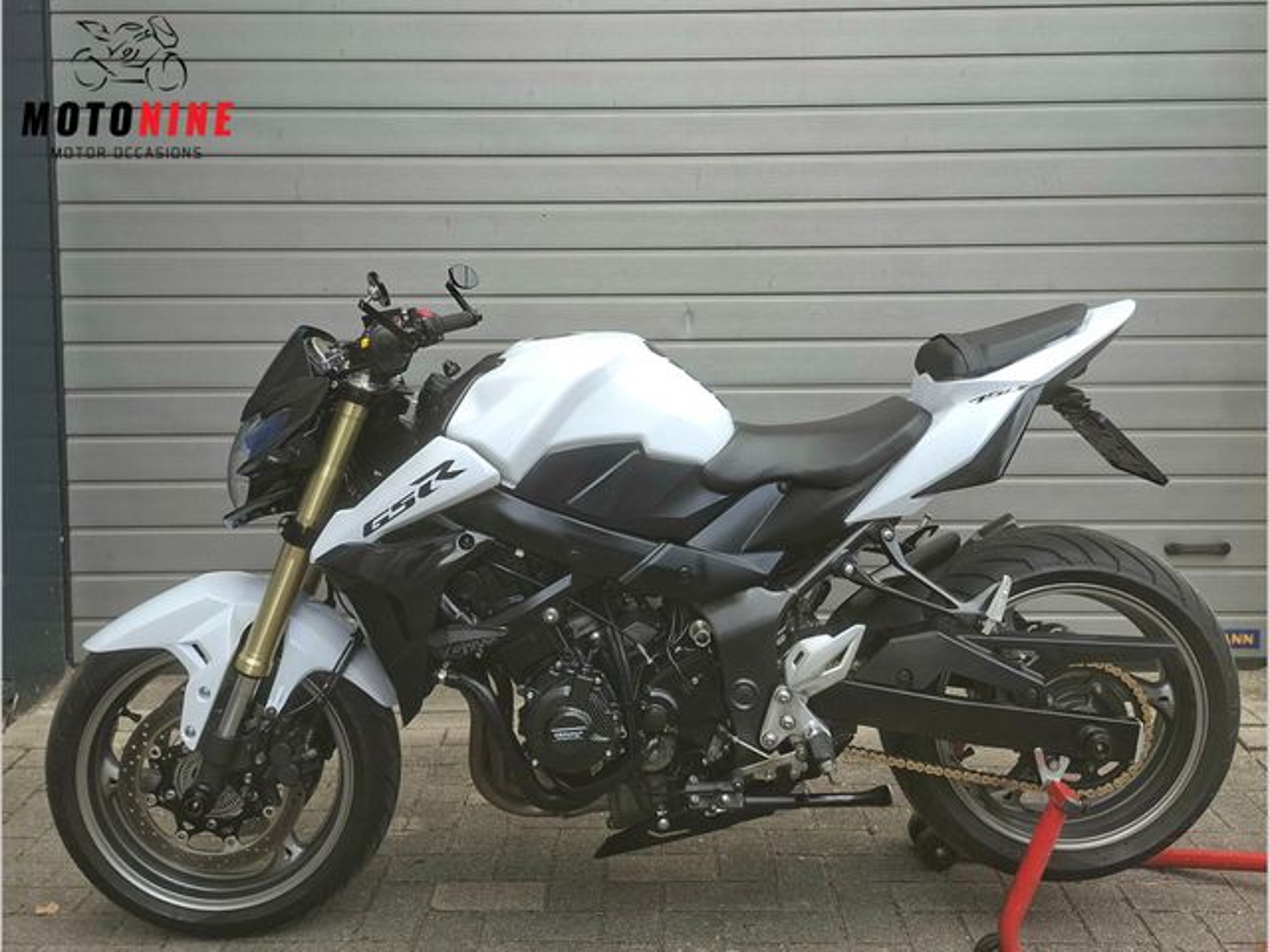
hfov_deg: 73.9
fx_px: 844
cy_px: 476
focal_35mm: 23
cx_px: 635
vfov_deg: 58.9
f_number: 1.8
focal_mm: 5.54
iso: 50
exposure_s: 1/303
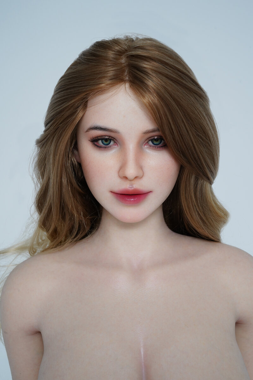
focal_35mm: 70
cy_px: 190
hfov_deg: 19.5
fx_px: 738
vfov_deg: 28.8
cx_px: 126
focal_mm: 70
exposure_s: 1/100
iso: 640
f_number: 13
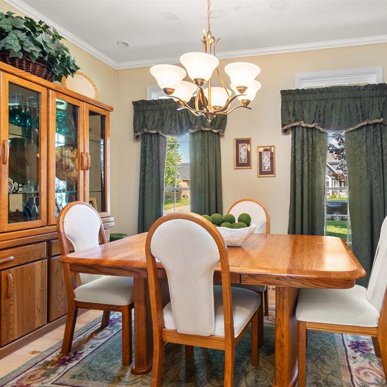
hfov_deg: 50.2
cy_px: 194
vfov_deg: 51.1
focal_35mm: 32
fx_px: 405
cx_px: 258
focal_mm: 25
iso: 320
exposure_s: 1/5
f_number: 9
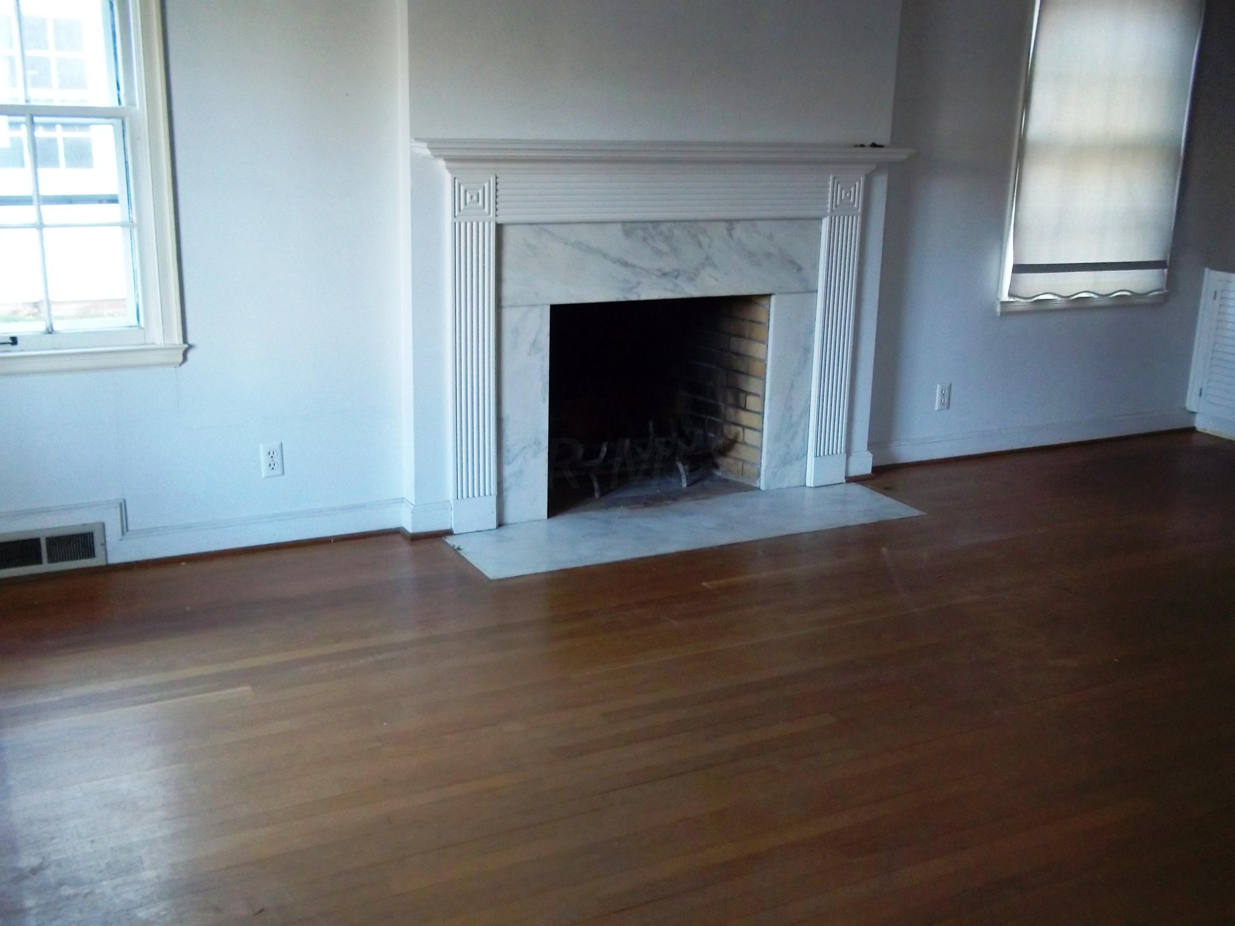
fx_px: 1284
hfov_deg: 51.4
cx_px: 618
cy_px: 463
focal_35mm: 36
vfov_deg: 39.7
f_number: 3.1
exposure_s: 1/30
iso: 320
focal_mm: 6.5
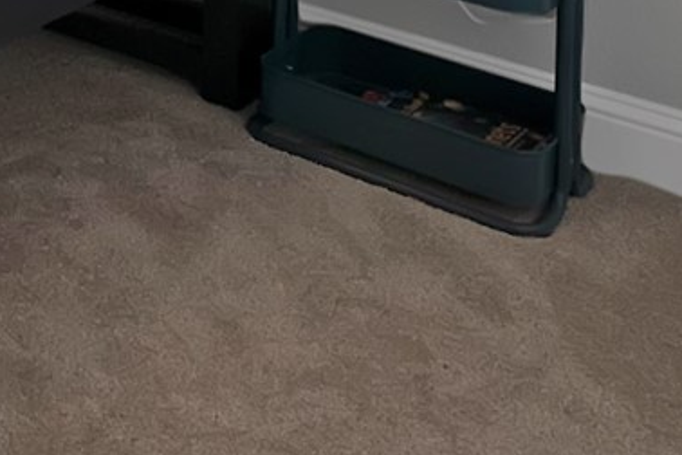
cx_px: -545
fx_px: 1307
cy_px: -577
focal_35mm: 69
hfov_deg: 20.6
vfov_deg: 14.5
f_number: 9
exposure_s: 1/10
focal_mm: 12
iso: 640
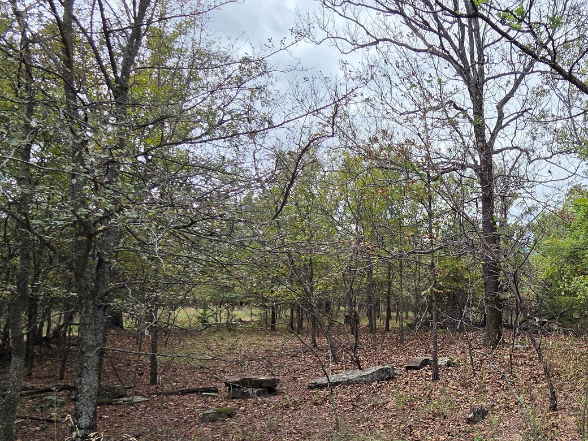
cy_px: 323
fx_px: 408
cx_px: 473
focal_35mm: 24
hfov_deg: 65.0
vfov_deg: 54.5
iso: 100
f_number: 2.2
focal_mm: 2.2
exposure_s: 1/2686
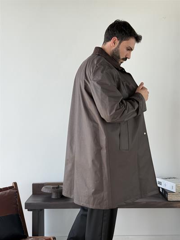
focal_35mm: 48
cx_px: 90
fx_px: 333
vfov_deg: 39.6
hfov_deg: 30.3
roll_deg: +0.8
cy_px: 120
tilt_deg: -0.1
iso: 50
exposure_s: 1/186
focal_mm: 6.76
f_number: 1.78
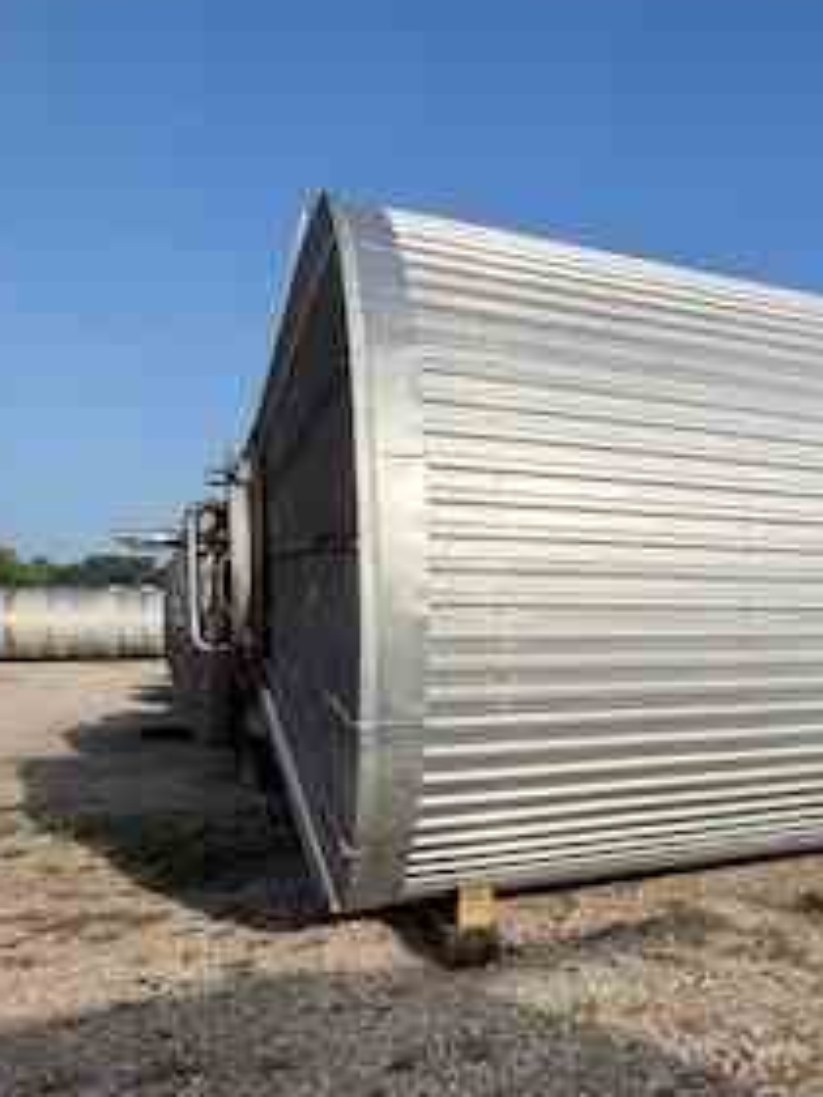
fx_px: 1014
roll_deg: -0.1
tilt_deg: -2.3
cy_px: 690
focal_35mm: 32
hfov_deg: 38.9
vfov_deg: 56.1
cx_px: 831
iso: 32
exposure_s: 1/1339
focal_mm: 2.22
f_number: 2.2
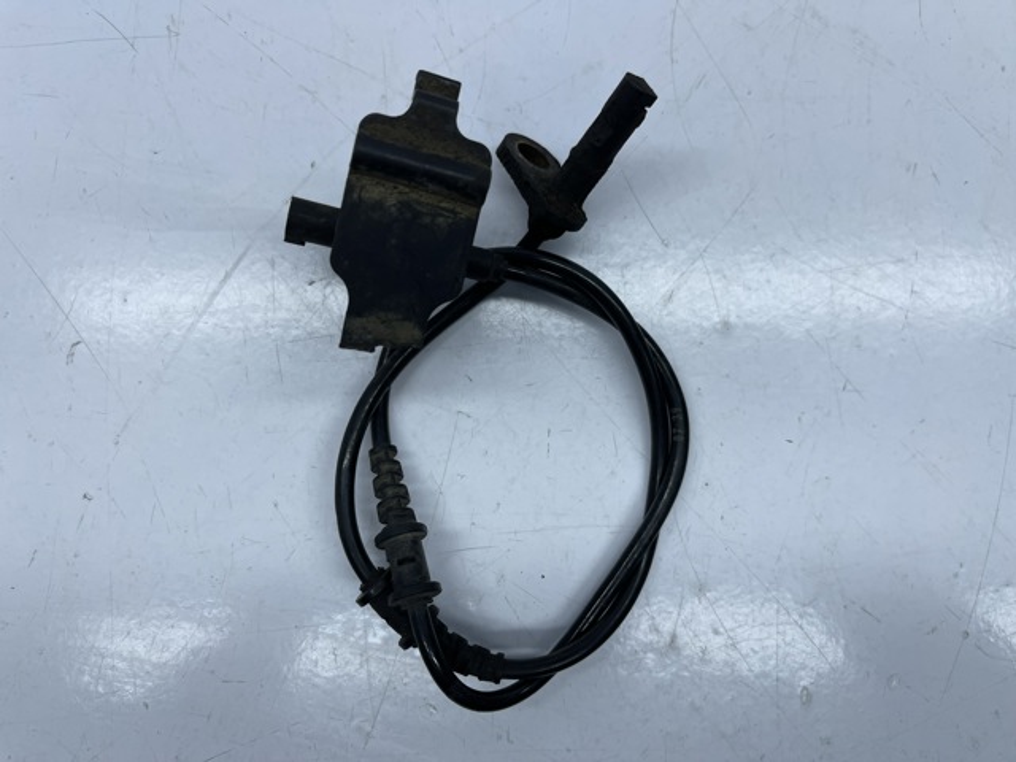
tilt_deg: -88.9
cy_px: 381
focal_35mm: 25
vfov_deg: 54.9
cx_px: 508
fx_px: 734
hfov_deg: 69.4
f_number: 1.6
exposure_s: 1/631
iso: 32
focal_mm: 5.1
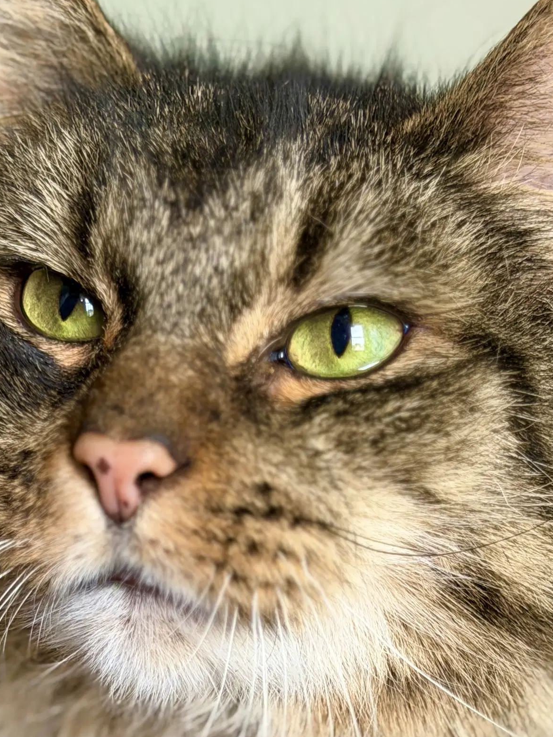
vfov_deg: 24.6
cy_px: 471
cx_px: 276
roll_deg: +0.1
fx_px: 1683
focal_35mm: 79
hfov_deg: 18.7
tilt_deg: -13.3
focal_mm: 6.76
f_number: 1.78
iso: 100
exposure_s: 1/60
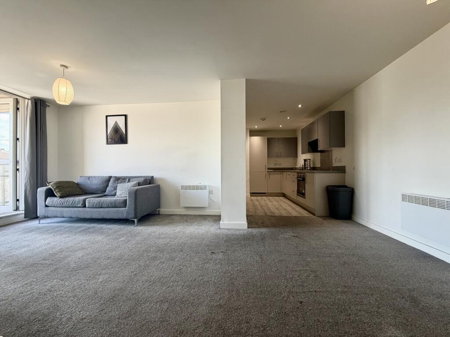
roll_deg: +0.2
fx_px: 182
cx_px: 225
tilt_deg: -0.8
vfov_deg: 85.7
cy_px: 168
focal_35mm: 14
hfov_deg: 102.1
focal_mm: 2.22
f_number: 2.2
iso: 200
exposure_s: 1/121
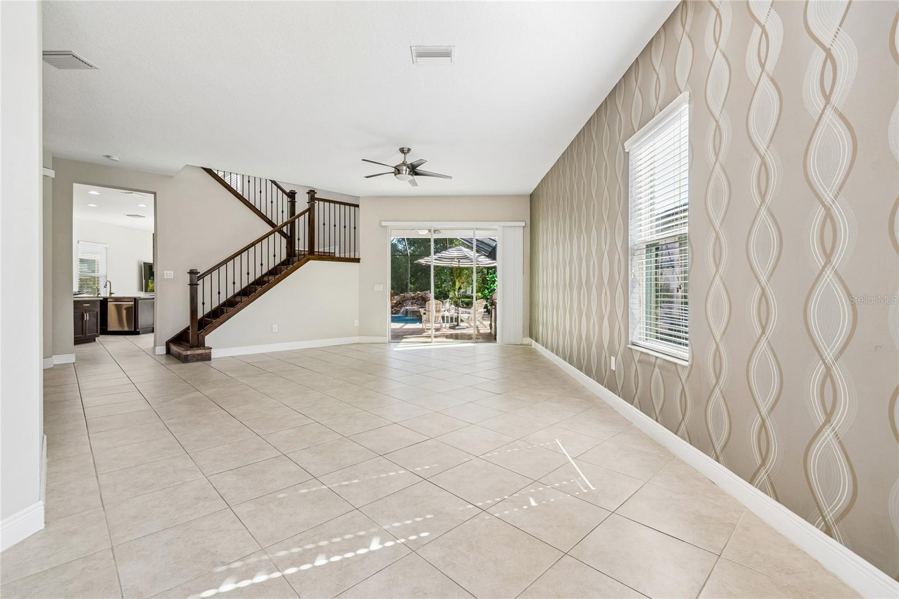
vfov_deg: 77.3
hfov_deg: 100.4
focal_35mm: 15
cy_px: 300
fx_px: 374
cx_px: 450
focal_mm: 10
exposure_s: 1/30
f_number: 7.1
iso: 100
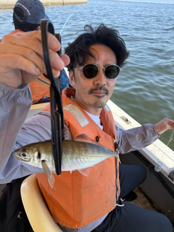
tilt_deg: -33.8
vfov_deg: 71.6
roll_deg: -2.1
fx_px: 161
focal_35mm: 24
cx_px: 87
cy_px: 116
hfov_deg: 56.8
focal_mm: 6.76
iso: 100
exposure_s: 1/1211
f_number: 1.78
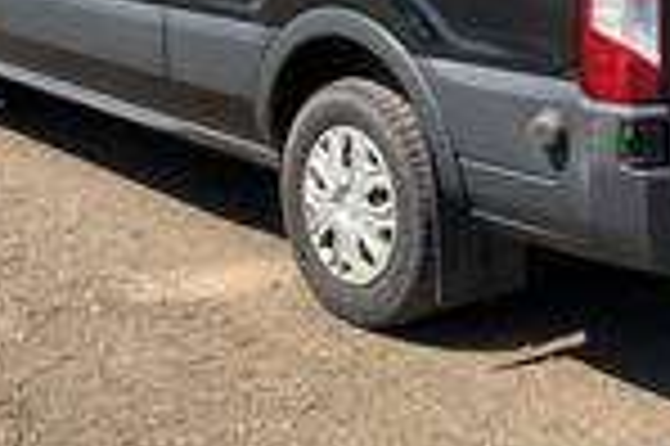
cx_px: 477
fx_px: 1506
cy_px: -99
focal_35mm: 81
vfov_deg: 16.1
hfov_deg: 24.9
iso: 25
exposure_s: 1/1250
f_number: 1.8
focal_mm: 3
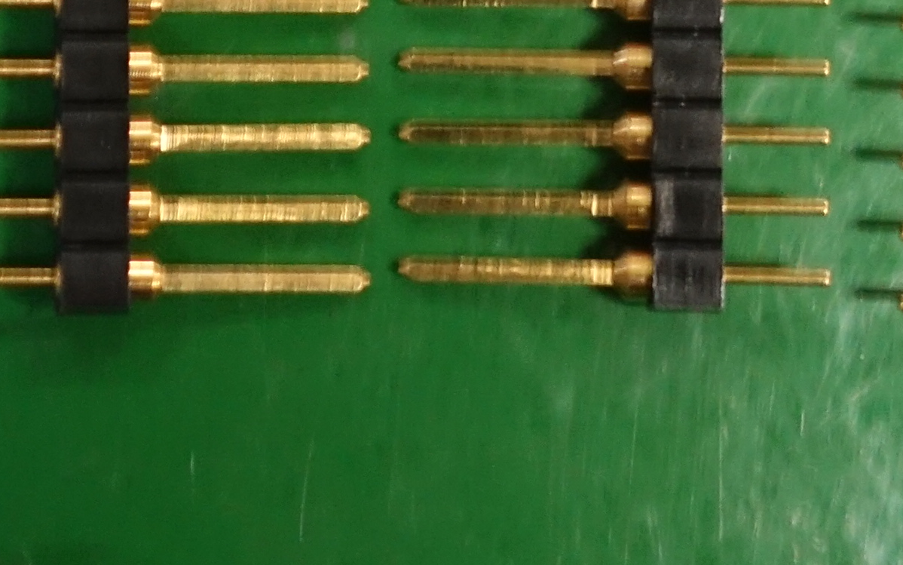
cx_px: -64
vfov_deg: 9.5
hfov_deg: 15.1
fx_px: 3323
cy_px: -210
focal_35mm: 135
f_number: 2.5
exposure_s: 1/15
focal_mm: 10.81
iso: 800
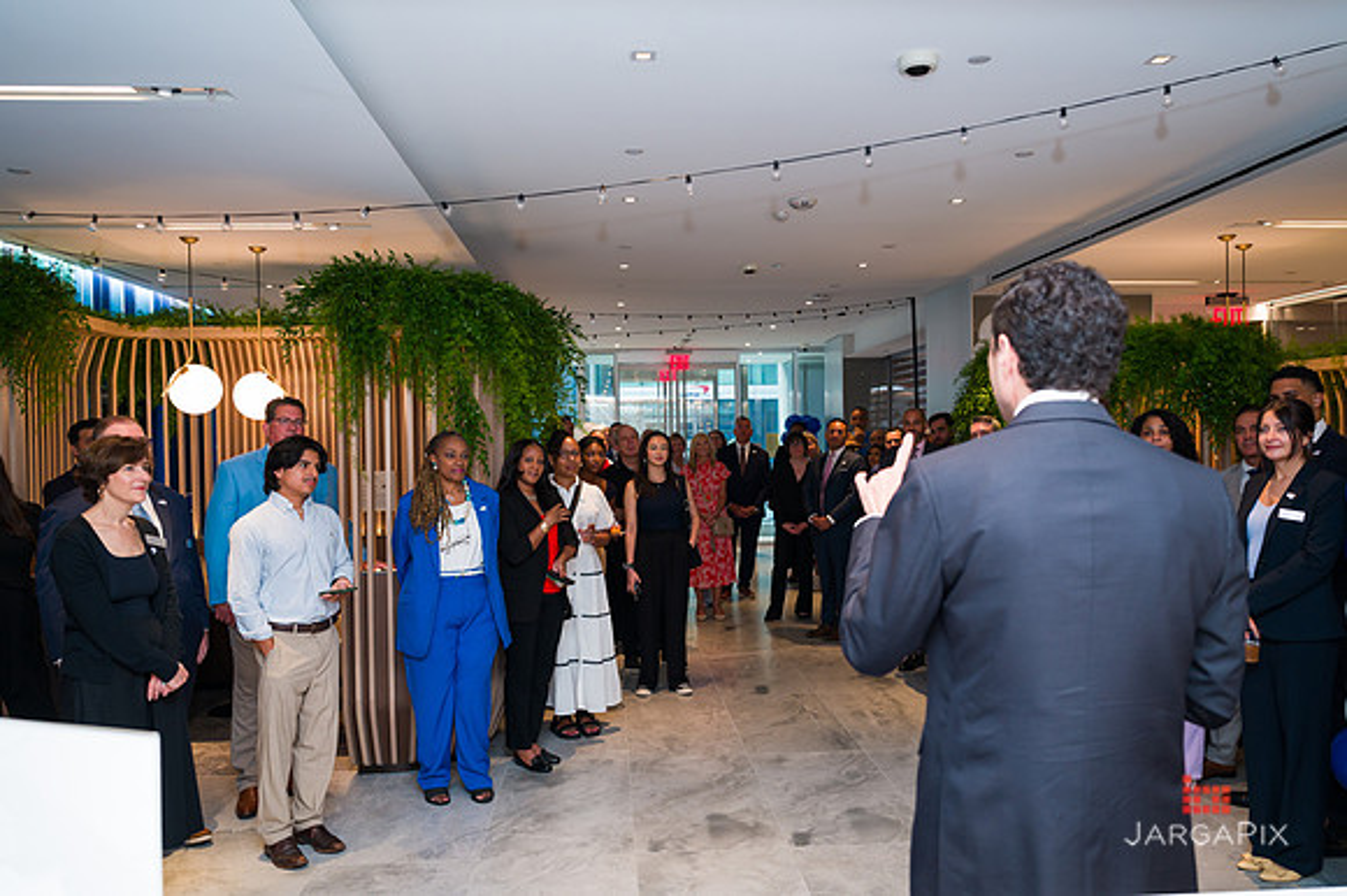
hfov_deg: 66.9
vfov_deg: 47.5
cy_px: 448
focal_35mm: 27
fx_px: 1019
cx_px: 674
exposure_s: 1/200
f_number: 3.5
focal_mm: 26.5
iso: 640
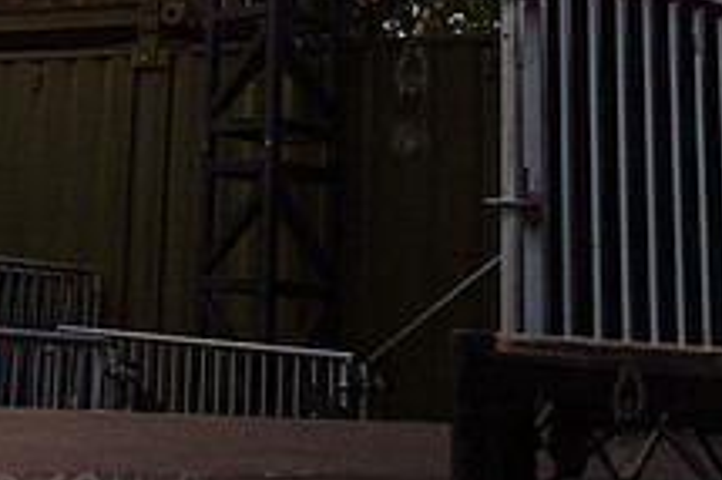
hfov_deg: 26.1
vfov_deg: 17.9
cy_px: -69
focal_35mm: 73
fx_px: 1463
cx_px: -24
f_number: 3.5
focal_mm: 27
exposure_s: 1/2000
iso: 5000
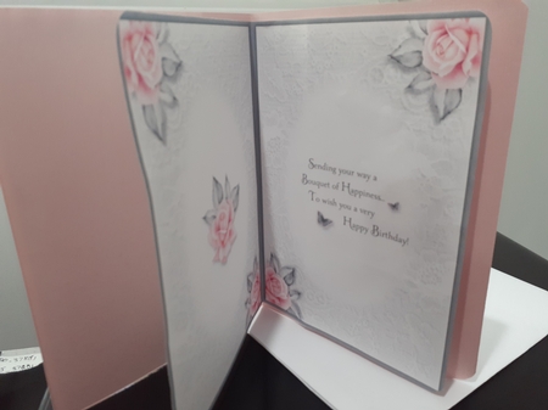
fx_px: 427
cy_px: 205
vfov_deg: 51.3
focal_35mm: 27
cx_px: 274
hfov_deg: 65.4
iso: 200
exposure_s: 1/50
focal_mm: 3.6
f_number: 1.9
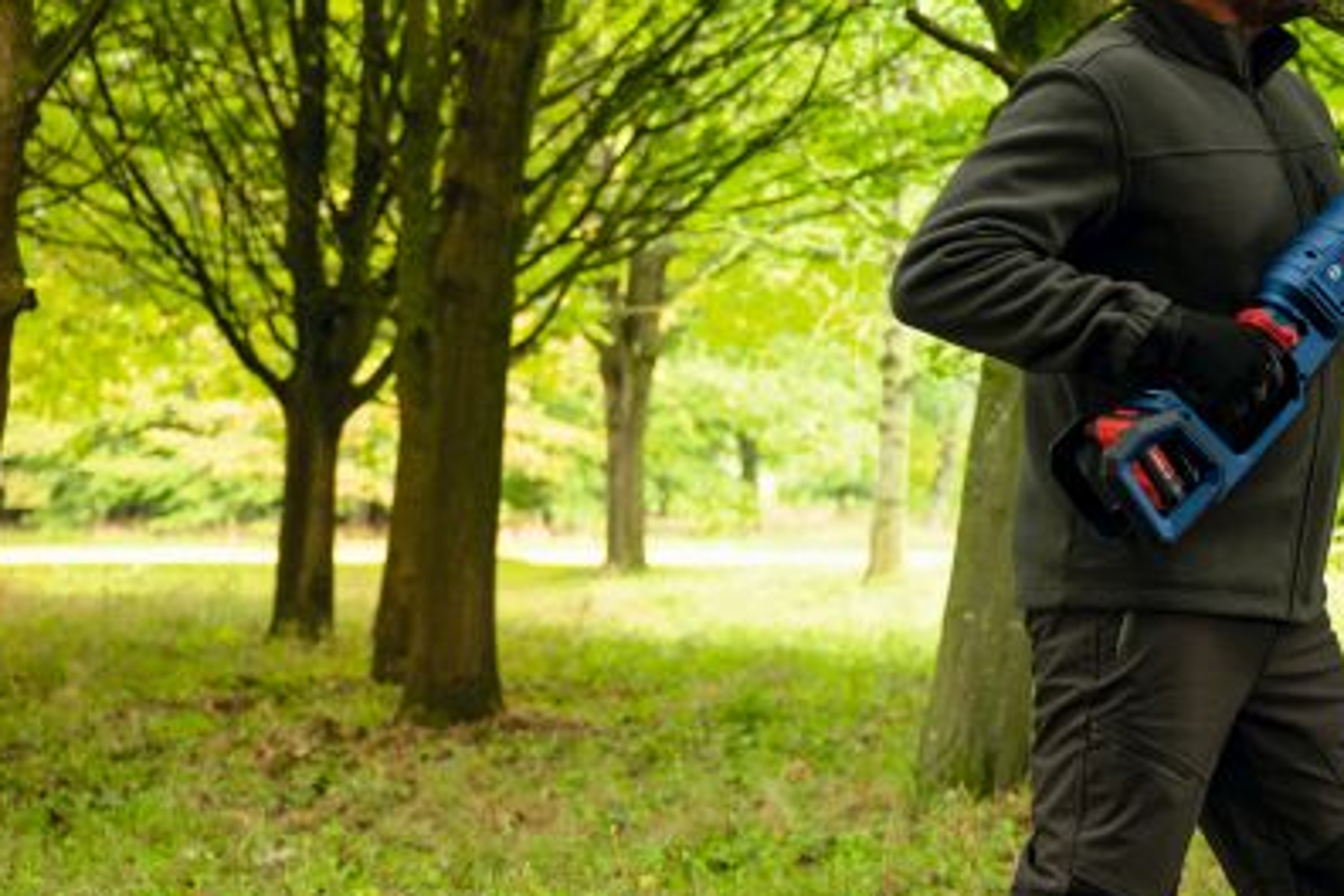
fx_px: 3770
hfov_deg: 19.1
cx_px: 1602
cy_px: 338
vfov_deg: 13.5
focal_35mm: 101
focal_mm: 40
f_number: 2.8
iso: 400
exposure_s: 1/100
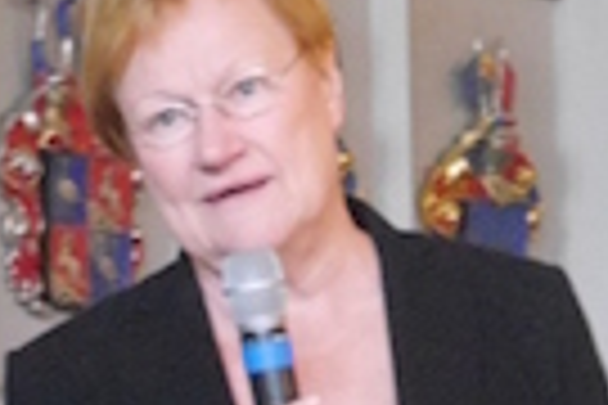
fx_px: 5607
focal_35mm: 332
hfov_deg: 6.2
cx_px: 815
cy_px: 898
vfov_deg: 4.1
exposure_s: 1/25
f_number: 5.3
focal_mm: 29
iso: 3200
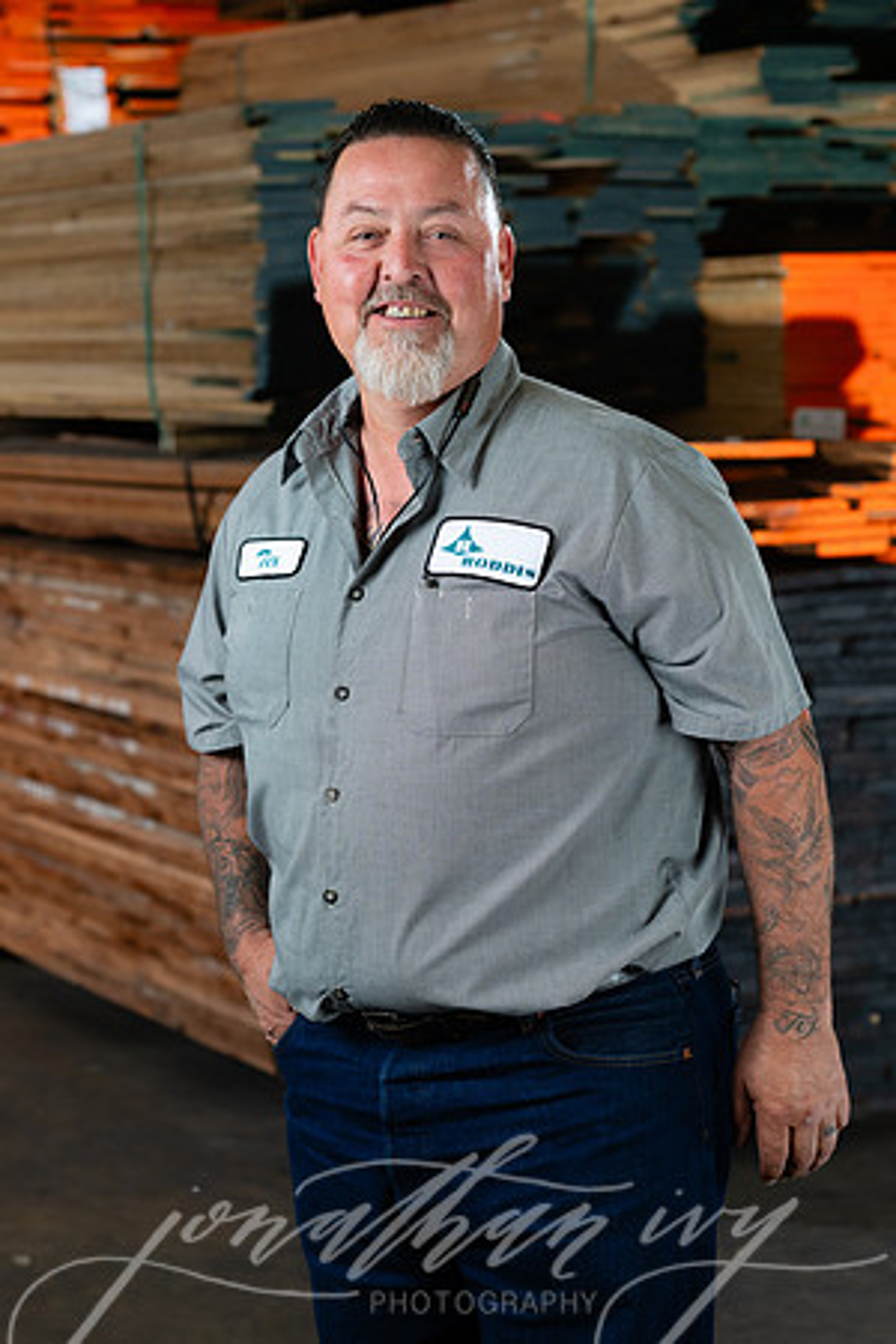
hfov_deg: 16.1
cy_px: 672
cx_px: 448
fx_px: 3173
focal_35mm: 85
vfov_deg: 23.9
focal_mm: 85
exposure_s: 1/60
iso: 400
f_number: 5.6
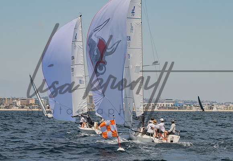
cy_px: 71
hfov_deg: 11.3
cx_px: 109
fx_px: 1173
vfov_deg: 7.8
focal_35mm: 179
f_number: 14
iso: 640
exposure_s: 1/1250
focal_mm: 78
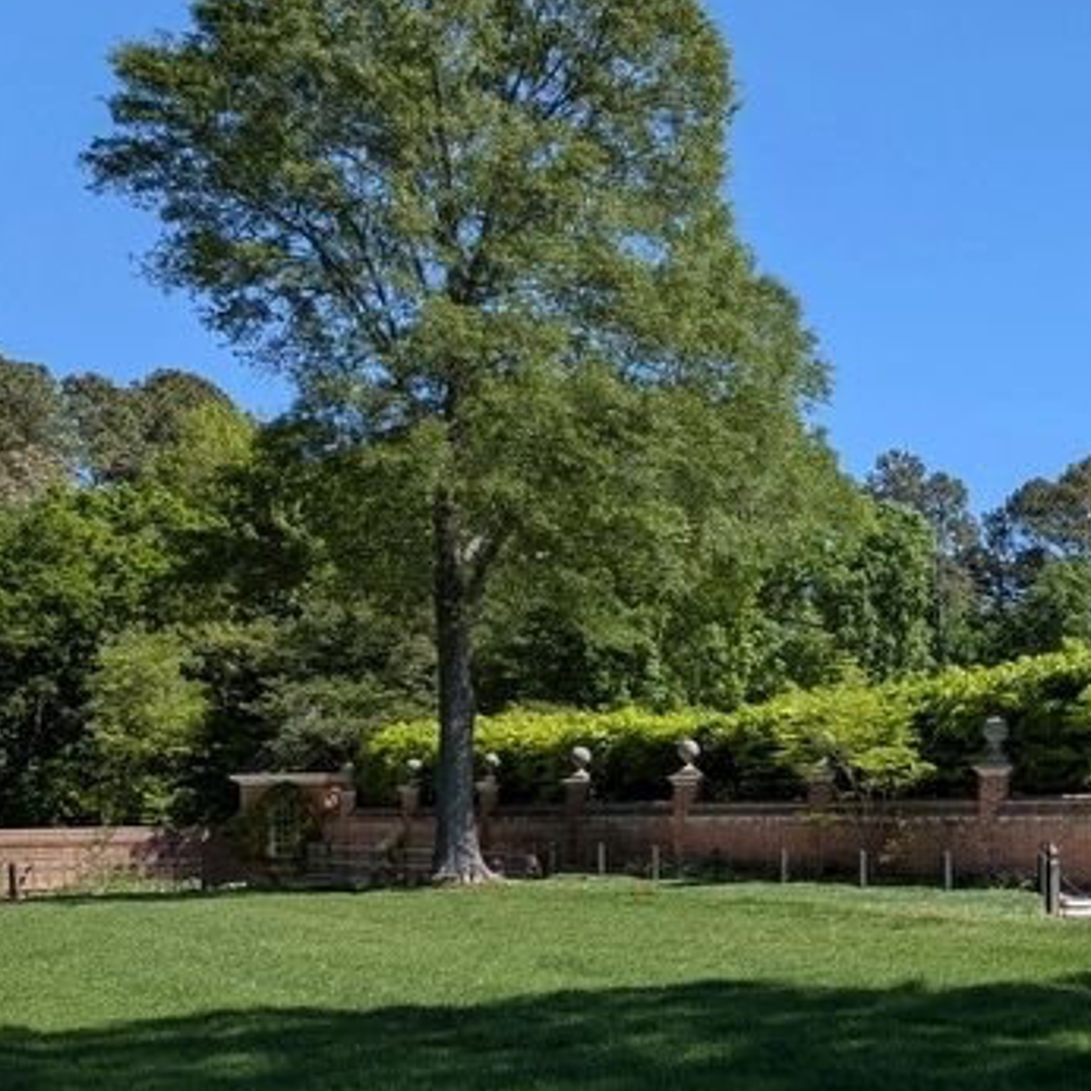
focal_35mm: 49
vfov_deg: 33.8
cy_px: 855
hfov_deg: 30.5
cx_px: 1239
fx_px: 1747
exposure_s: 1/1527
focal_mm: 4.53
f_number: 1.7
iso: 29
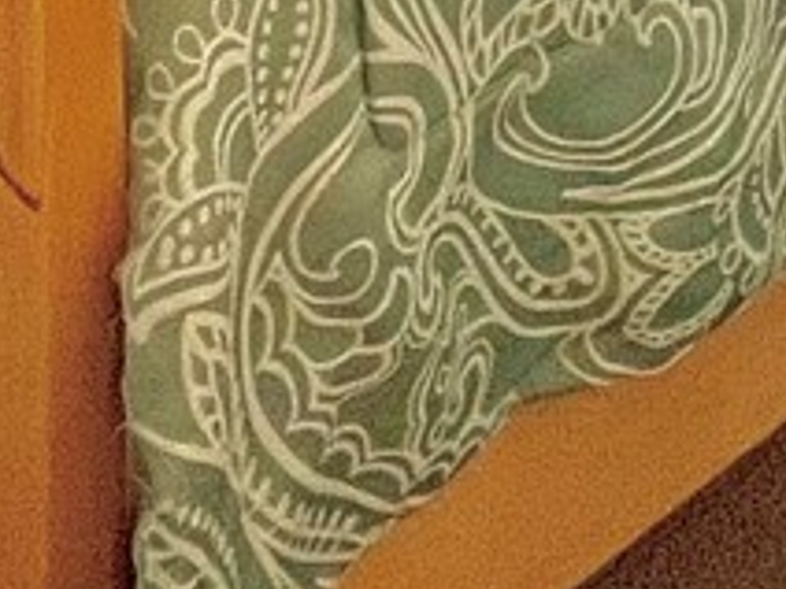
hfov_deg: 20.0
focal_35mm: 98
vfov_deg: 8.9
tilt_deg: -2.7
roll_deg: +0.1
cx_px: 400
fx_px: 2225
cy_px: -1585
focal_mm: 1.57
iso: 100
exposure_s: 1/120
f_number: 1.8
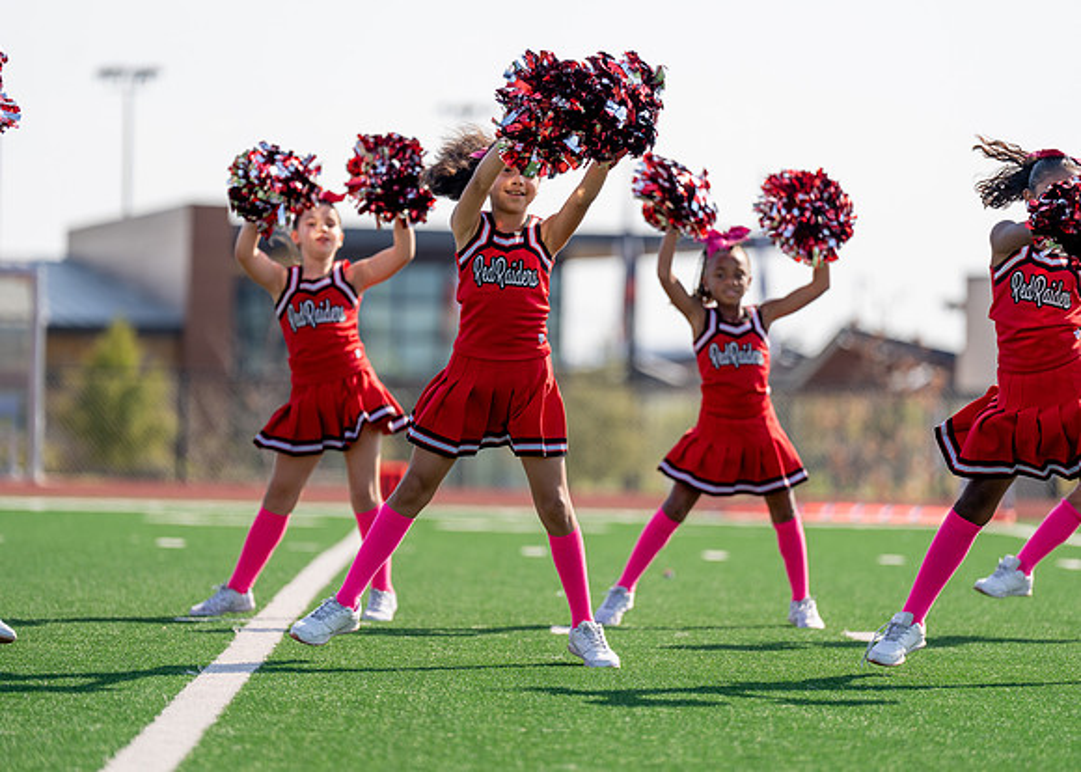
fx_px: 6433
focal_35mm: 210
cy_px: 386
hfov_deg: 9.6
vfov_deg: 6.9
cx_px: 540
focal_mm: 200
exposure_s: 1/1250
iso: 100
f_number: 2.8
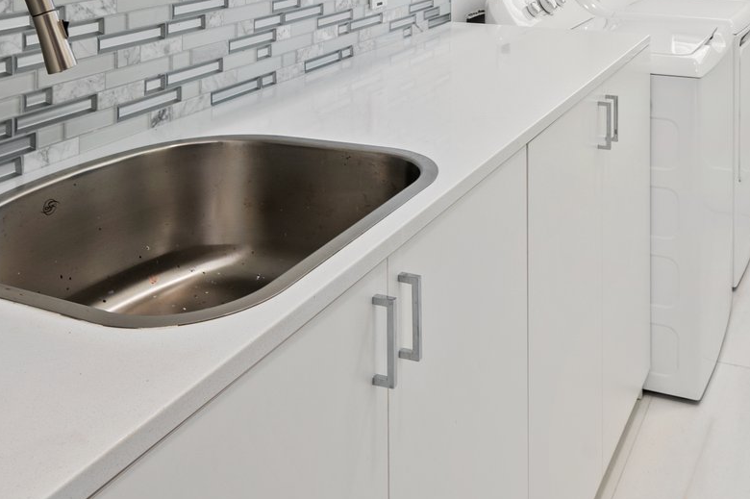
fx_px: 874
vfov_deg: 27.7
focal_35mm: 42
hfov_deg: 45.7
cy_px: -111
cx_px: 503
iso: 200
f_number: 8
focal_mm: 16
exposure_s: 1/1.25
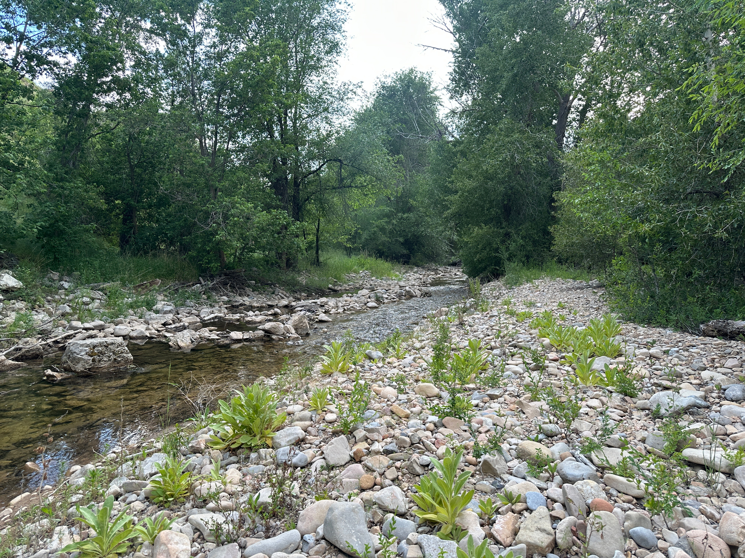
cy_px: 279
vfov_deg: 56.8
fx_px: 517
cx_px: 372
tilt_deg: -3.6
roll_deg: +0.1
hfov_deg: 71.6
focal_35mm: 24
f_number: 1.78
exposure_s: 1/156
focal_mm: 6.86
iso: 64
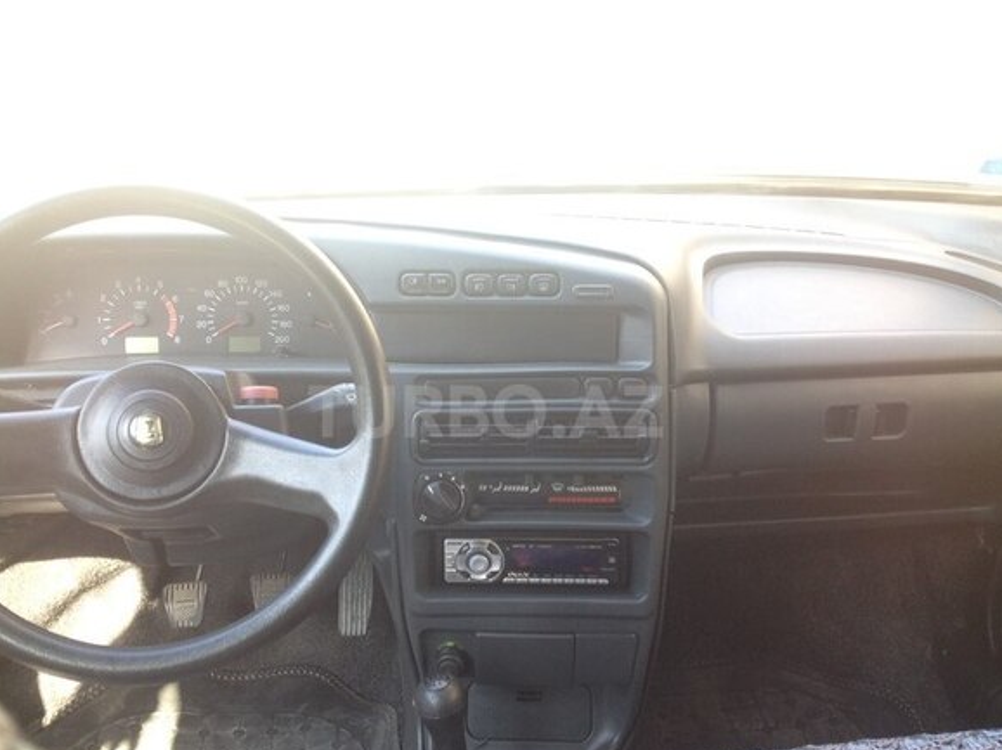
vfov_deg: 35.9
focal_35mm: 40
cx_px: 485
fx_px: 1157
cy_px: 411
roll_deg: -2.5
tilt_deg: -20.3
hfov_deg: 46.8
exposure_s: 1/40
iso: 50
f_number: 2.4
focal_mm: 4.28
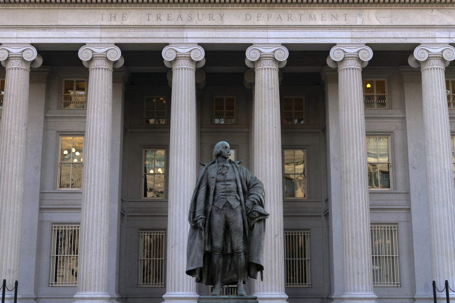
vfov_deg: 31.2
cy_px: 152
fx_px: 543
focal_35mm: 43
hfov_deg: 45.4
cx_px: 228
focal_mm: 43
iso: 200
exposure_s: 1/125
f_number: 7.1
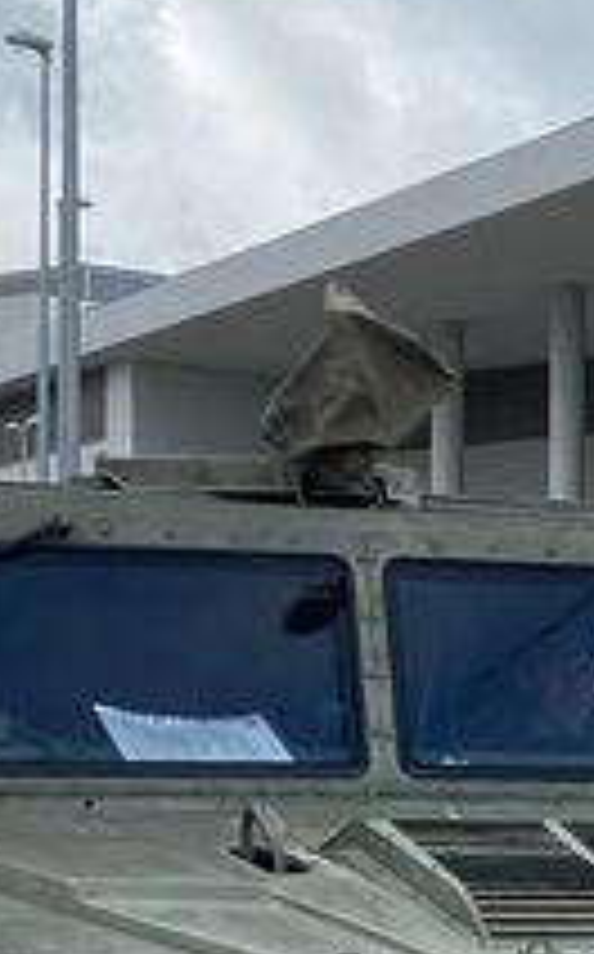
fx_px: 4052
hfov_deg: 8.1
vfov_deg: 13.1
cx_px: 1008
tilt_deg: -1.7
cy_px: 1094
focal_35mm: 156
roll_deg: -1.4
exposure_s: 1/2070
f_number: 1.8
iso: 32
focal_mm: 4.25
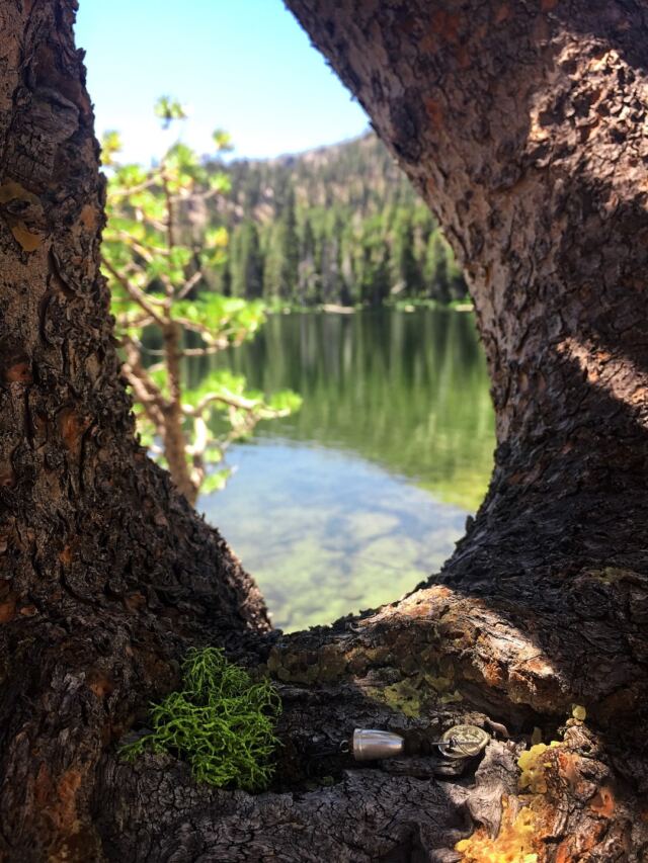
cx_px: 324
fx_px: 724
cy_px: 432
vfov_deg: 61.7
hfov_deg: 48.2
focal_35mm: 29
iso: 32
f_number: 2.2
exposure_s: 1/338
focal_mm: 4.15
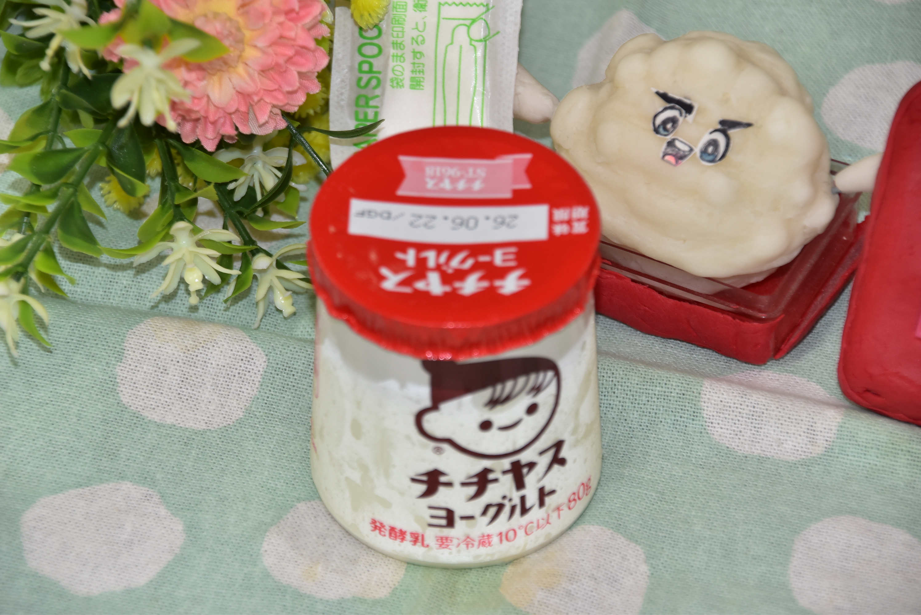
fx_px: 6529
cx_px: 460
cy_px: 308
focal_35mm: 255
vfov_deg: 5.4
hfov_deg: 8.1
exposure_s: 1/60
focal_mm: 170
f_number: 6.3
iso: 400
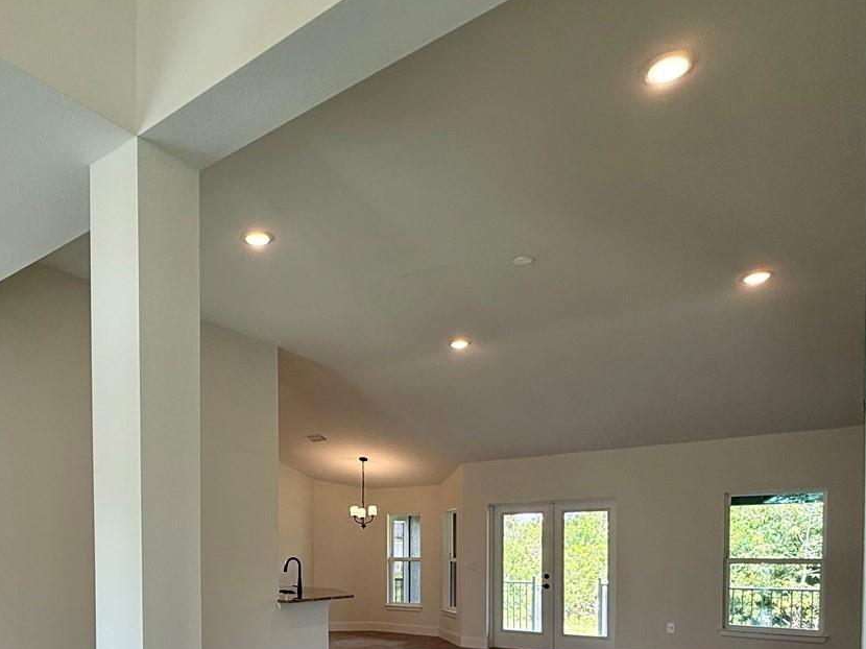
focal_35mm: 27
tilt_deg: -1.6
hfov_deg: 63.9
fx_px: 675
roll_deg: +0.2
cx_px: 297
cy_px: 570
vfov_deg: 46.8
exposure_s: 1/124
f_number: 2.2
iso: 64
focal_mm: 2.22
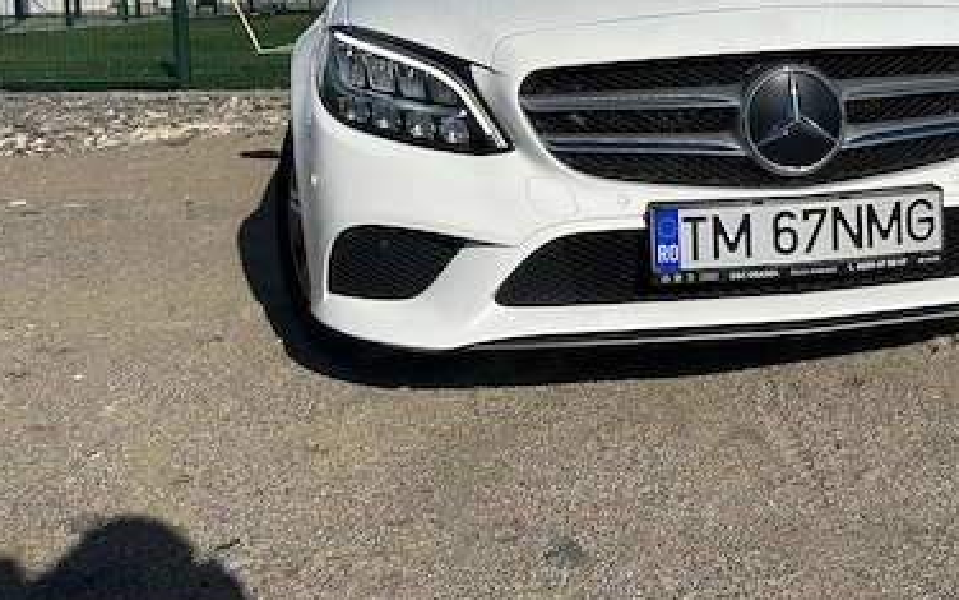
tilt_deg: -4.6
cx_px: 627
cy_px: 59
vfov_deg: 28.1
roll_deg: +1.8
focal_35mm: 44
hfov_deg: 44.7
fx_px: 1150
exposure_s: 1/11364
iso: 50
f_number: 1.5
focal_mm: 5.7
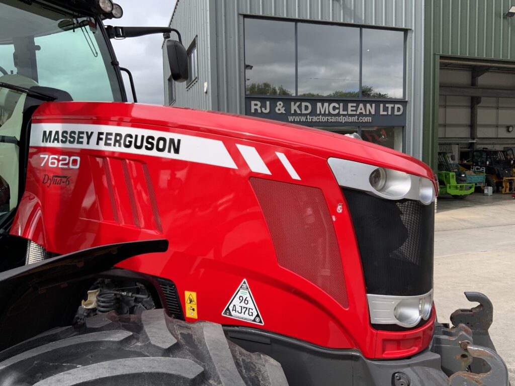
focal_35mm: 29
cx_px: 258
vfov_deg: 48.2
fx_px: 431
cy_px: 193
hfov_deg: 61.7
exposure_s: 1/929
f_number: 1.8
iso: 16
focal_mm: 3
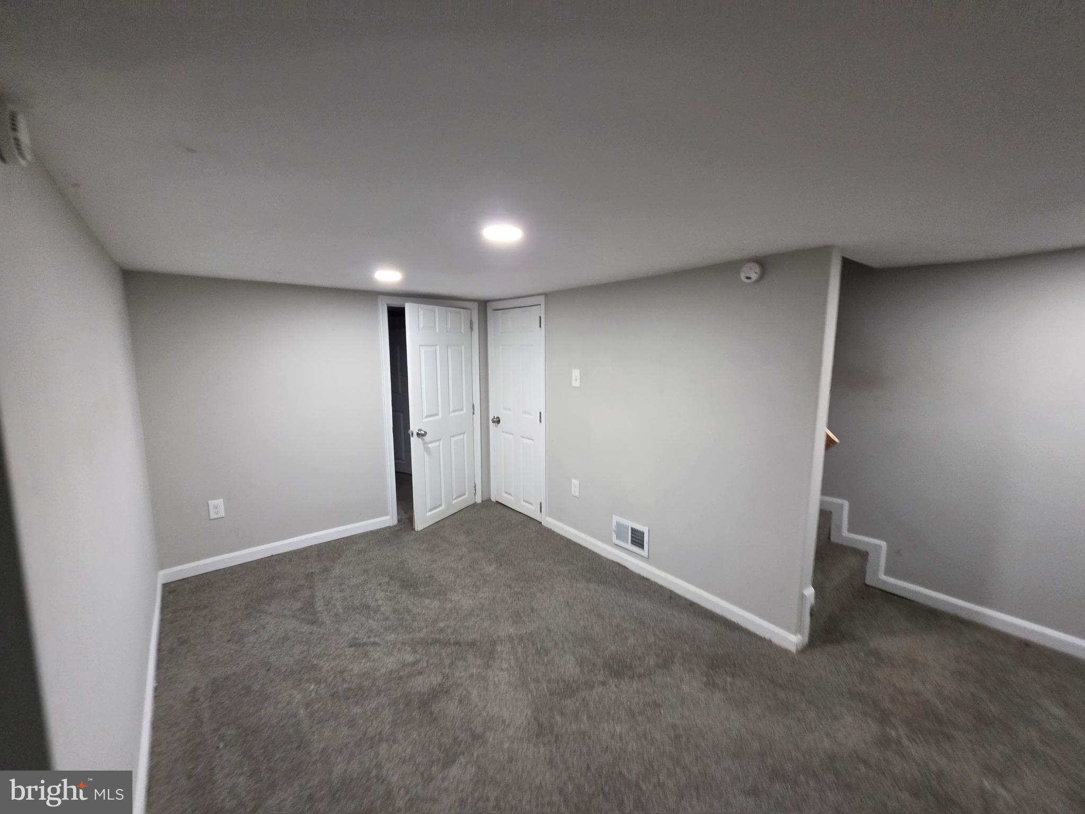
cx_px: 542
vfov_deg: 89.9
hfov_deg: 106.2
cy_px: 407
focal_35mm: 13
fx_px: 407
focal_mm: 2.2
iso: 320
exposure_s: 1/60
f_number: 1.9
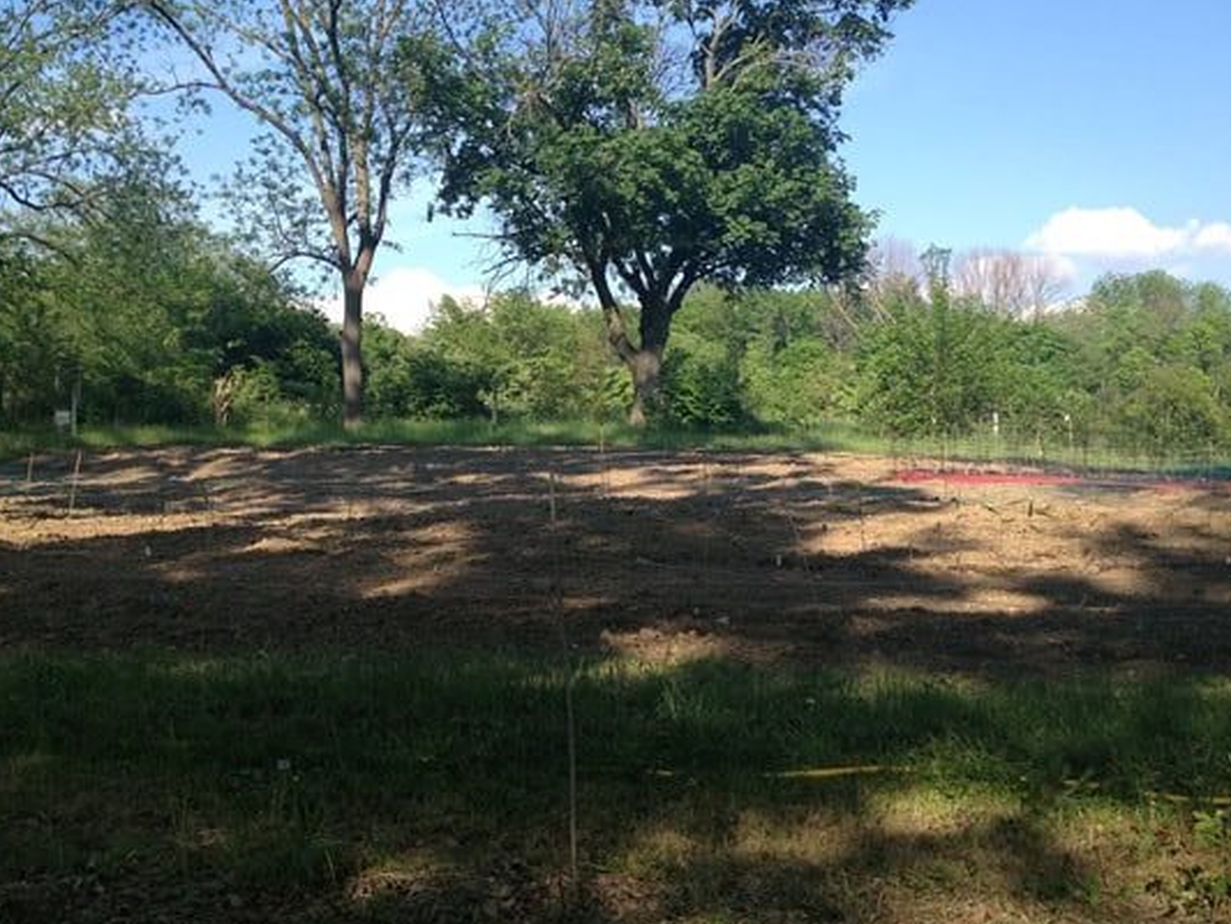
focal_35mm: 42
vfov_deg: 34.3
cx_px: 600
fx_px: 1494
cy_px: 423
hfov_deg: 44.8
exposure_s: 1/767
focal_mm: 4.3
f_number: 2.4
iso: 50
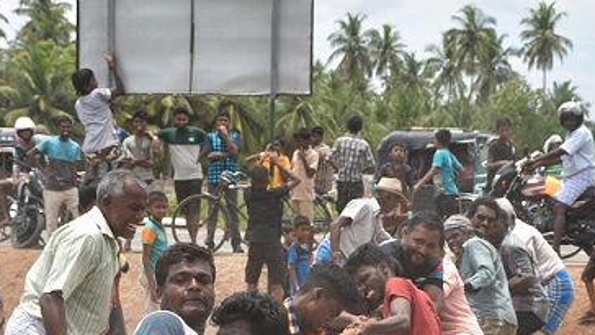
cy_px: 382
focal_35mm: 126
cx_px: 280
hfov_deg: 17.0
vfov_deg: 9.5
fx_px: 1987
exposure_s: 1/320
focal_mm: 45
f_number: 9
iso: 200
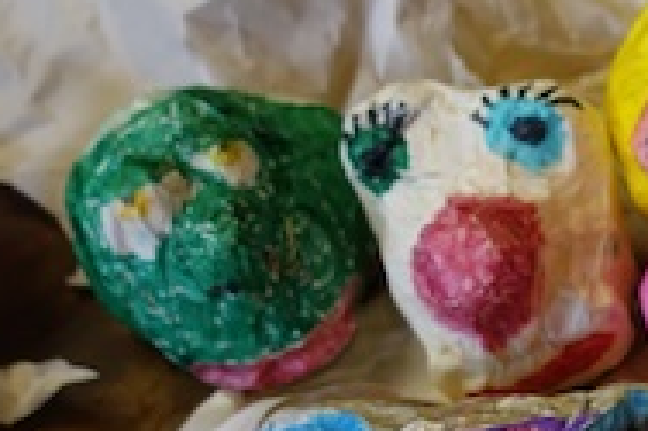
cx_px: 741
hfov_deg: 28.2
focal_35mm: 64
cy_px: 515
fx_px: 1151
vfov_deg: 19.9
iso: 160
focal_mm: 8.8
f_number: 1.8
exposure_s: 1/30
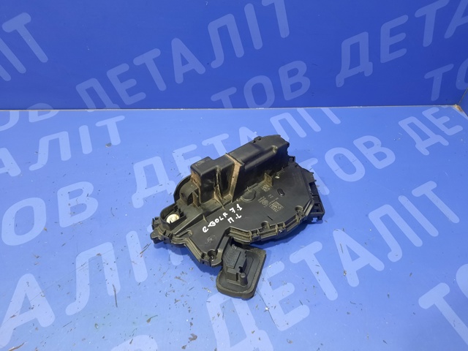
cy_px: 176
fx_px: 338
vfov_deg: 54.9
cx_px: 234
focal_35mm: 25
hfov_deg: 69.4
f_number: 2
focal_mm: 4.6
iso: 320
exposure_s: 1/25
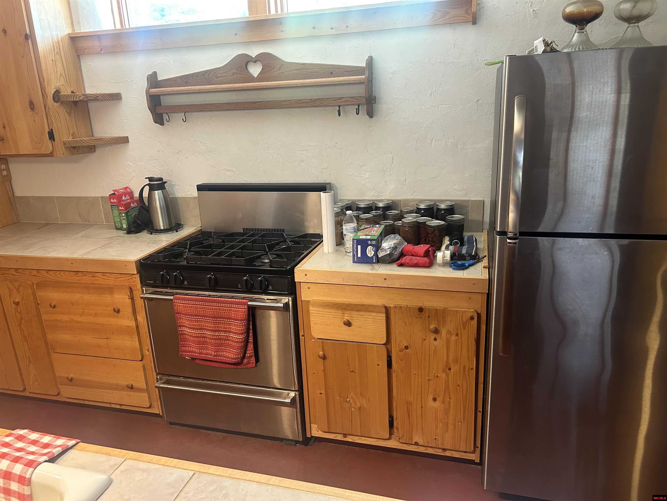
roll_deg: +3.1
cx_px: 334
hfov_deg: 67.3
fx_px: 501
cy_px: 250
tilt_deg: -16.9
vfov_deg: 53.1
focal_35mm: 26
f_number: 1.5
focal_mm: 5.7
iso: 200
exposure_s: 1/60
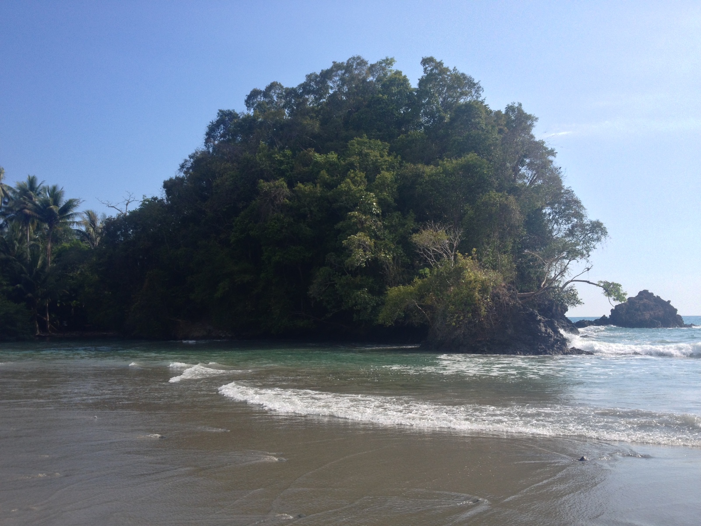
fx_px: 709
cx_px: 350
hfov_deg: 52.6
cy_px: 263
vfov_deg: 40.7
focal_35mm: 35
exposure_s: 1/1623
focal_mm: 4.28
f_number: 2.4
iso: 50
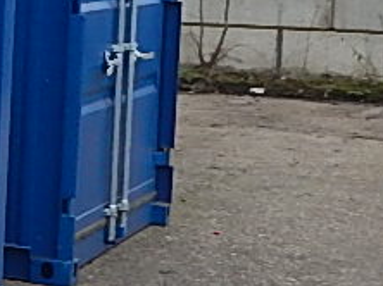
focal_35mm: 166
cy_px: 93
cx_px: -807
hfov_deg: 9.2
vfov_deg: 8.9
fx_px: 1835
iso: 125
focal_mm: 4
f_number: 3
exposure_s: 1/100
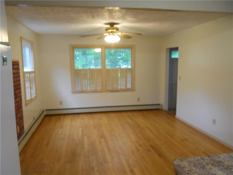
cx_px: 116
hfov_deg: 63.4
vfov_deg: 49.7
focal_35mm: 28
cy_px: 88
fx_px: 188
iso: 400
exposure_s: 1/60
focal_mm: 5
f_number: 2.7
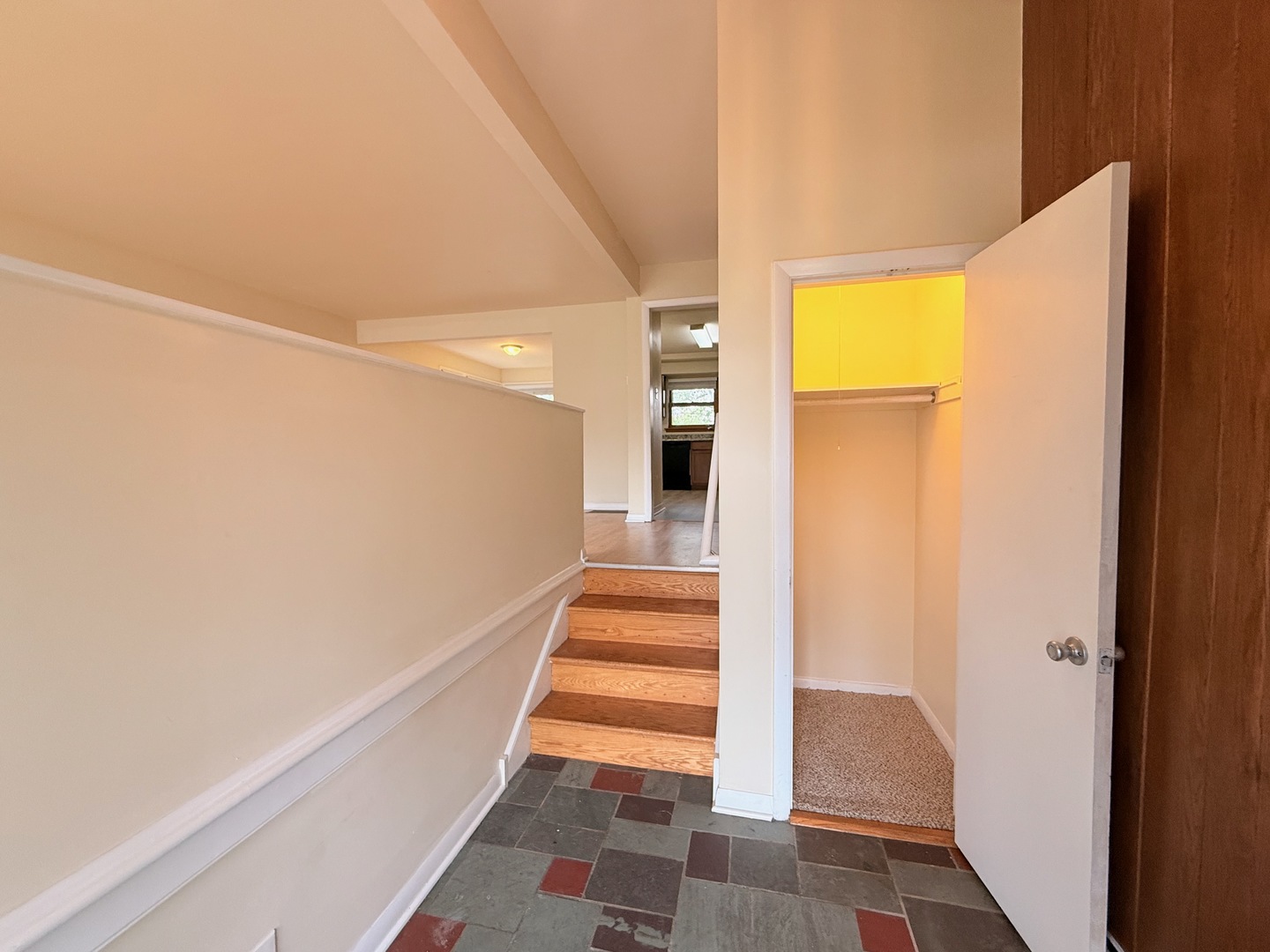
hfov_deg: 102.1
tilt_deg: -0.4
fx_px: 514
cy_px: 476
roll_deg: +1.3
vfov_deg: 85.7
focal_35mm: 14
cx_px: 635
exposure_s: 1/99
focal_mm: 2.22
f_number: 2.2
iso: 200
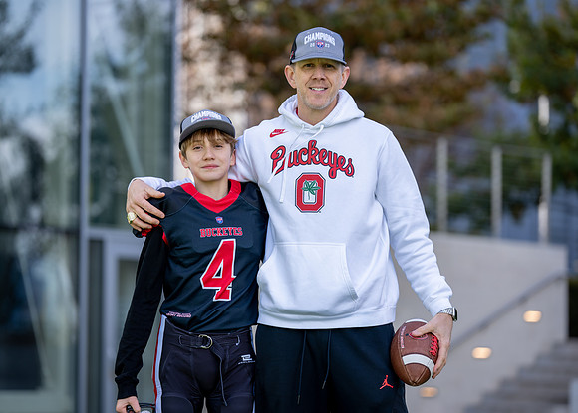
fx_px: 2492
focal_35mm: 152
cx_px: 312
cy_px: 205
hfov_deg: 13.2
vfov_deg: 9.5
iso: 100
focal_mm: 141
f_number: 2.8
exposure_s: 1/500
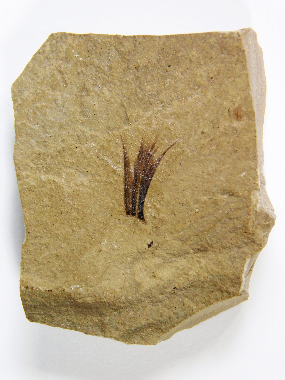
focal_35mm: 232
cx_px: 142
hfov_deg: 6.4
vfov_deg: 8.5
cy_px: 190
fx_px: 2547
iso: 125
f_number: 5.6
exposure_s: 1/80
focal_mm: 41.3
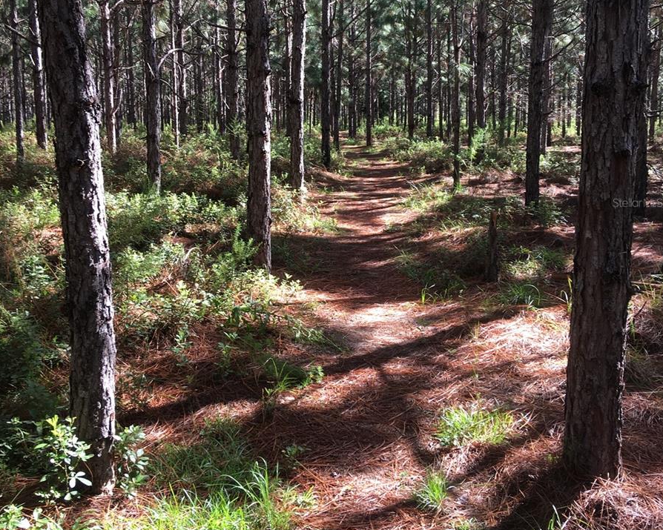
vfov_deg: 38.9
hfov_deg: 47.9
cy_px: 202
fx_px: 746
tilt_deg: -6.9
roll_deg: +0.7
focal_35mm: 38
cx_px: 332
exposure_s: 1/125
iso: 25
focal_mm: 4.15
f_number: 2.2
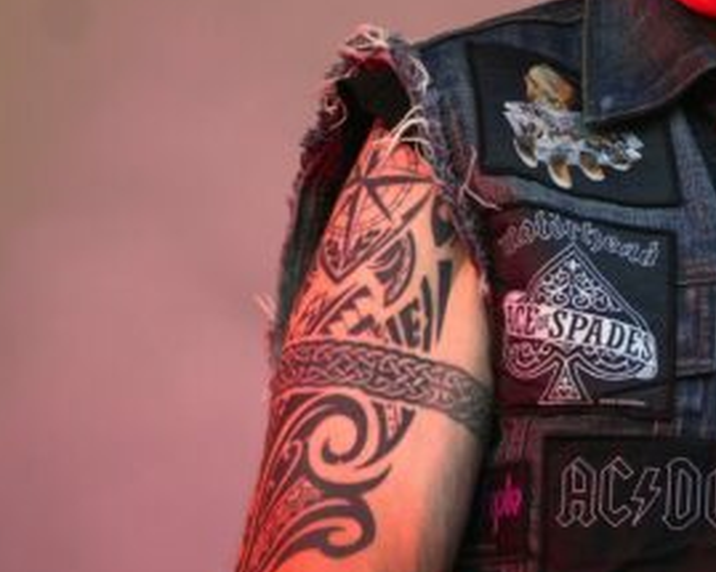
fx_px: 7329
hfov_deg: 5.6
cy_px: 16
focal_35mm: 346
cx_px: 751
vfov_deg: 4.5
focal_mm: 86
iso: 640
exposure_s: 1/160
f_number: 5
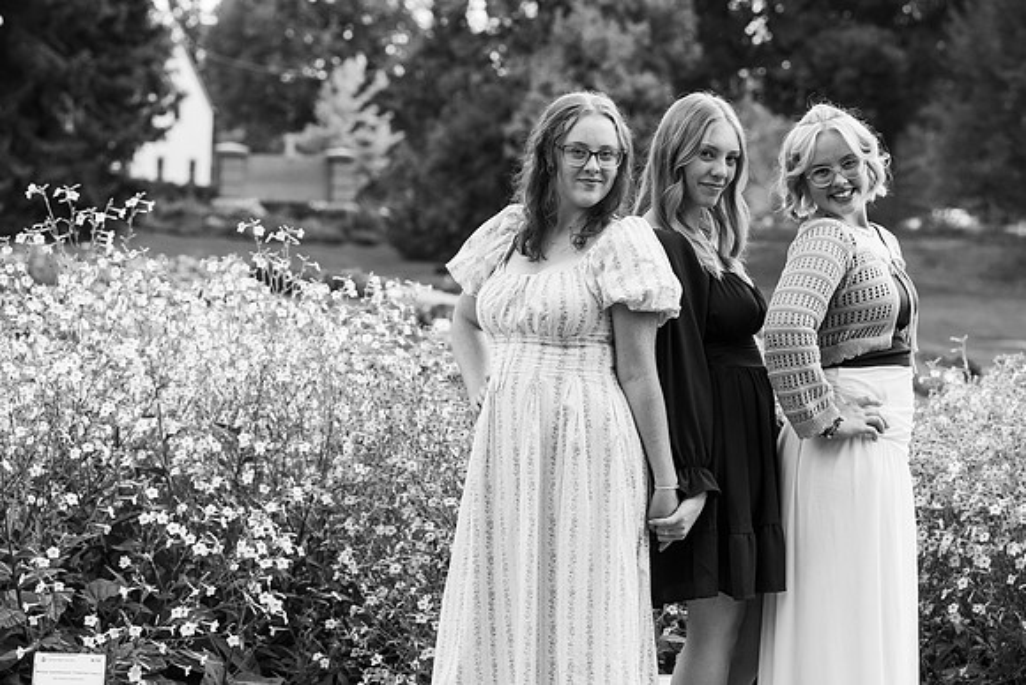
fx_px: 3364
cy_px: 342
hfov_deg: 17.3
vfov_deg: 11.6
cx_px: 513
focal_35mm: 118
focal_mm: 118
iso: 2500
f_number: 5.6
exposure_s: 1/200
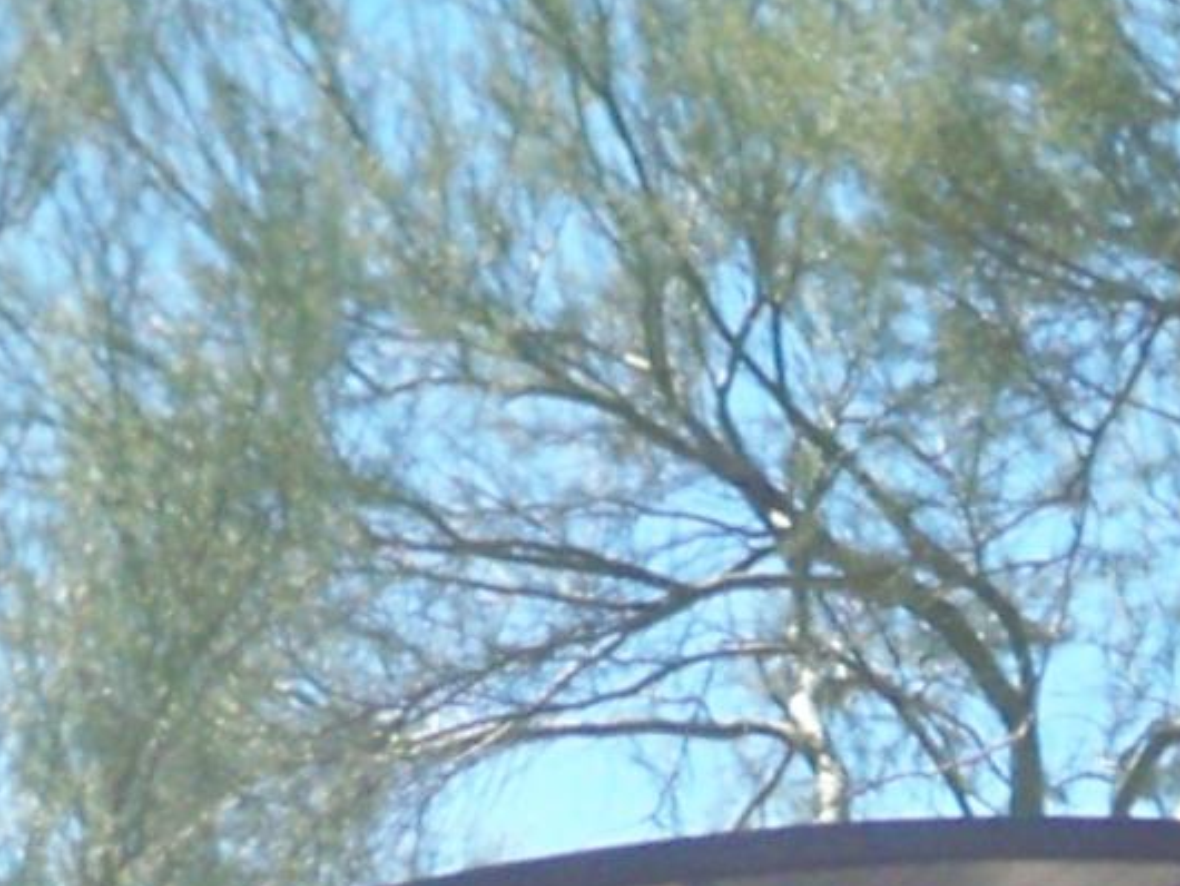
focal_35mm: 198
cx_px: 1071
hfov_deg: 9.9
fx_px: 6753
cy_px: 2032
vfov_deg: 7.1
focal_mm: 6.3
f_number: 4.7
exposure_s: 1/500
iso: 160
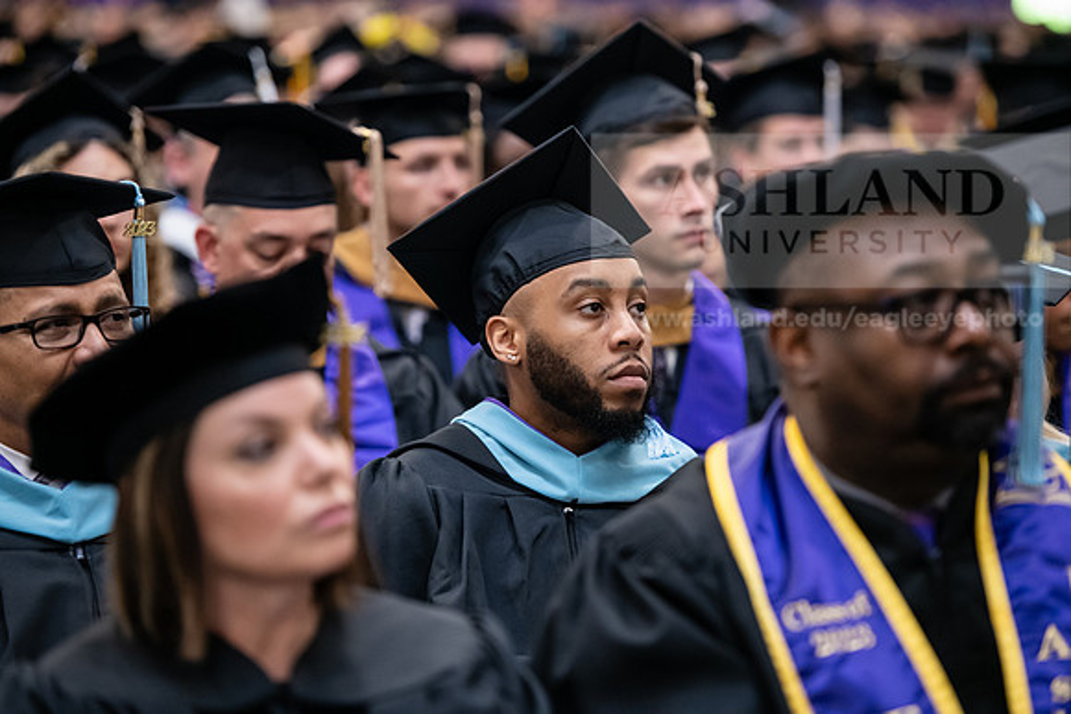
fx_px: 4166
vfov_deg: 9.8
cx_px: 536
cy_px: 357
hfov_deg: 14.7
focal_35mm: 140
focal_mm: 140
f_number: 3.2
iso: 2500
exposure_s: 1/200
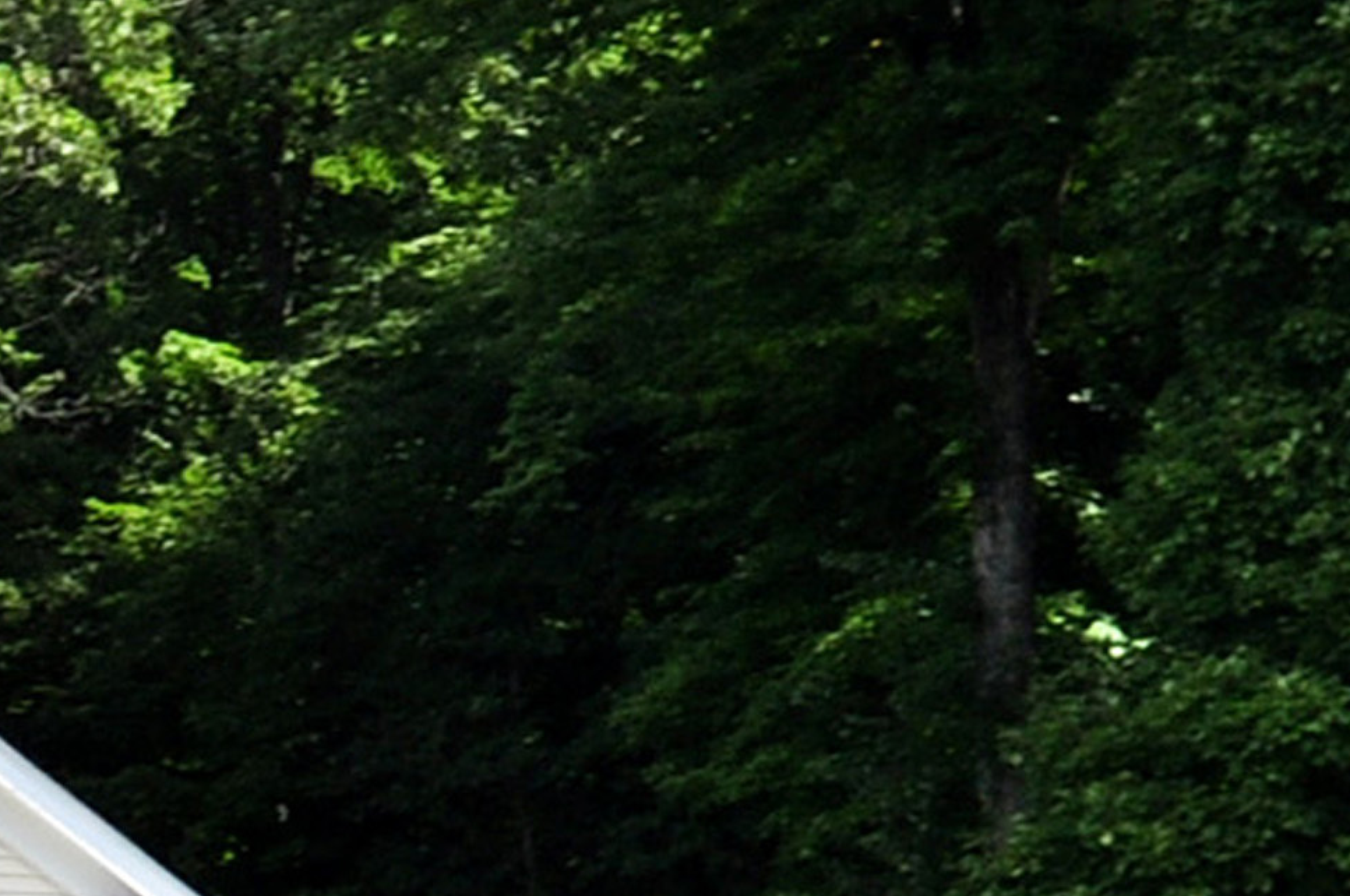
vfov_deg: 14.7
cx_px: -670
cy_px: 1053
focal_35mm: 90
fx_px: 3370
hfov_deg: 19.7
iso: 250
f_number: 8
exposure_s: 1/320
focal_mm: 20
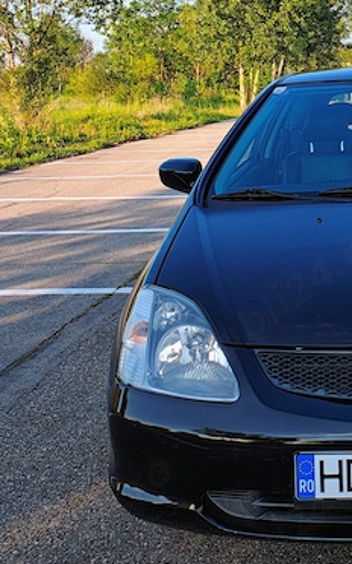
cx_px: 393
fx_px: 876
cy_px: 118
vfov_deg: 34.7
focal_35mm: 57
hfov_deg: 21.5
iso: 100
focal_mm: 5.89
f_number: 1.4
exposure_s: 1/594
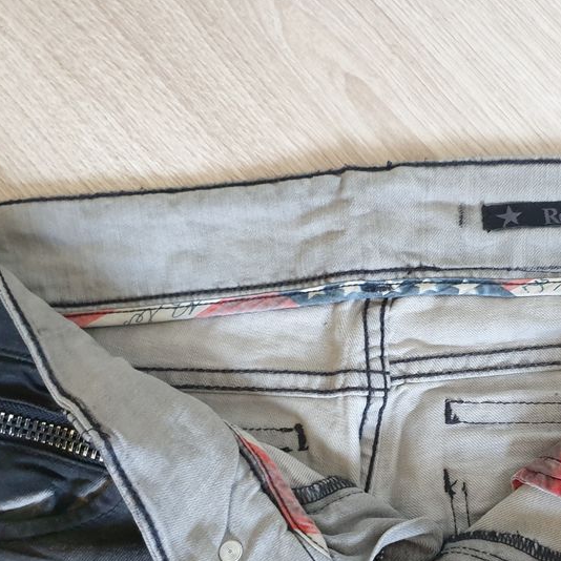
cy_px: 353
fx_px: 788
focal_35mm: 43
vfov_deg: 38.9
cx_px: 362
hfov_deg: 38.8
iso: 250
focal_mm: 4.3
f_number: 1.5
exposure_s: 1/23
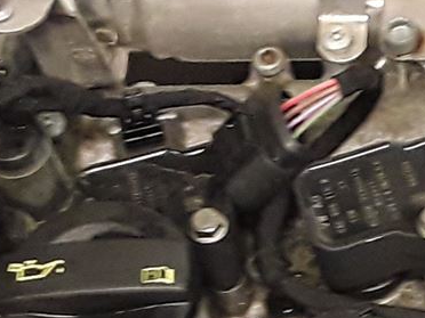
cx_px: 476
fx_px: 1891
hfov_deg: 12.6
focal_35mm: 154
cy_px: 398
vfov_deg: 9.5
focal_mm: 2.91
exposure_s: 1/50
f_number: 1.9
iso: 200
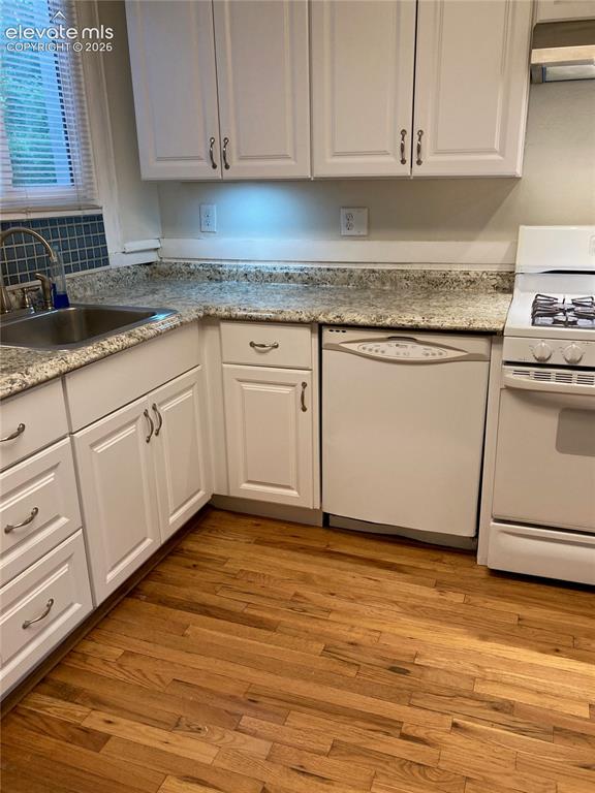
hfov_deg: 49.7
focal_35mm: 28
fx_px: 642
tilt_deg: -17.8
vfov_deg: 63.4
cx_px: 298
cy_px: 396
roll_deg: +1.1
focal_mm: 3.99
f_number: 1.8
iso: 100
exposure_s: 1/60
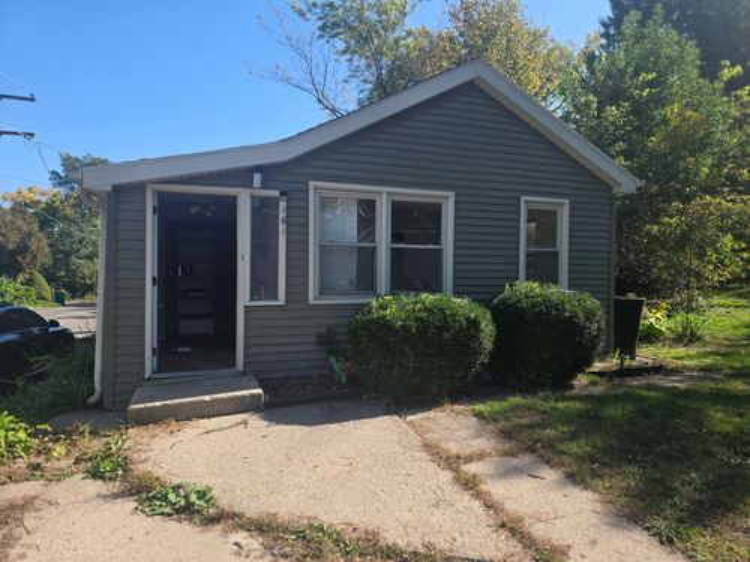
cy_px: 281
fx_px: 498
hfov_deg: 73.9
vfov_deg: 58.9
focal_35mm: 23
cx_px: 375
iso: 80
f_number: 1.7
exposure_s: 1/2723
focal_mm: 6.3
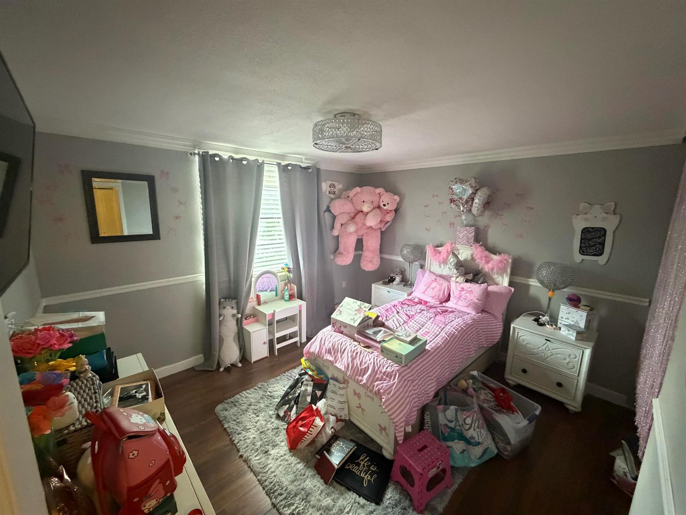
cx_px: 343
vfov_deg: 85.7
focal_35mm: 14
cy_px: 258
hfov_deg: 102.1
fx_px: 277
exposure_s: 1/60
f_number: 2.2
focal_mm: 2.22
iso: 1000
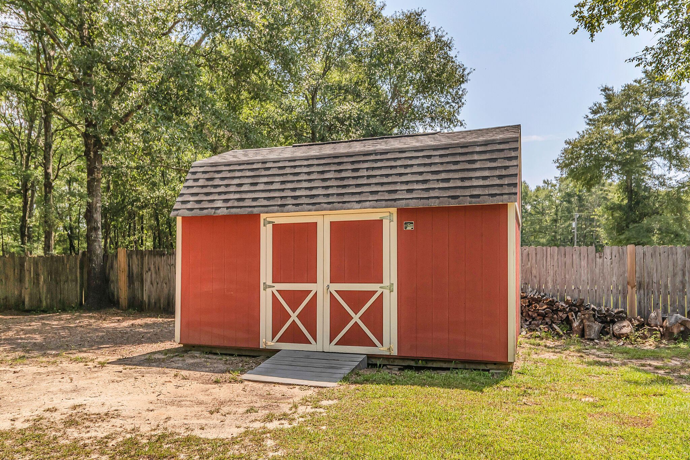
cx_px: 345
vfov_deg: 53.1
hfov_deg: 73.7
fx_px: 460
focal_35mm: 24
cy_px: 230
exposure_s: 1/2000
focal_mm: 16
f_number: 5.6
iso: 400
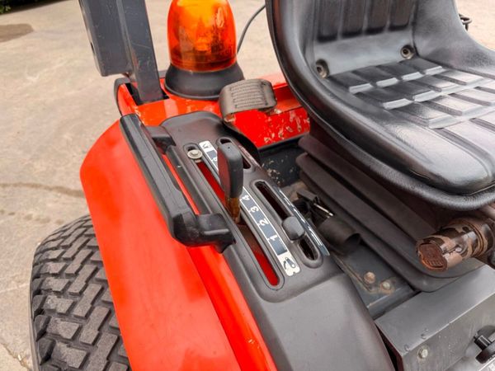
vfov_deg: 56.8
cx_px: 248
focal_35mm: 24
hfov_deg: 71.6
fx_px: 343
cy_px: 186
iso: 80
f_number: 1.78
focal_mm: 6.76
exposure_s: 1/649
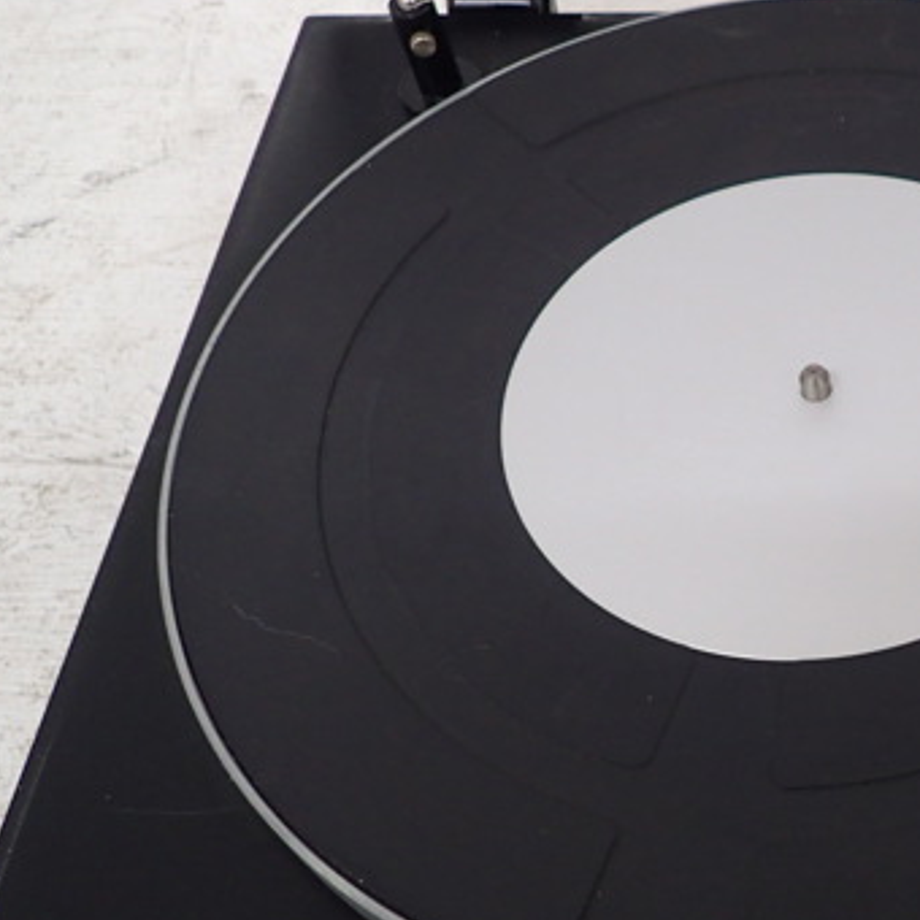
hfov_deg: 29.6
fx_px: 1564
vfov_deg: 32.7
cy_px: 533
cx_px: 1004
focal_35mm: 52
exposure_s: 1/60
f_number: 2
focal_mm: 4.5
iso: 200
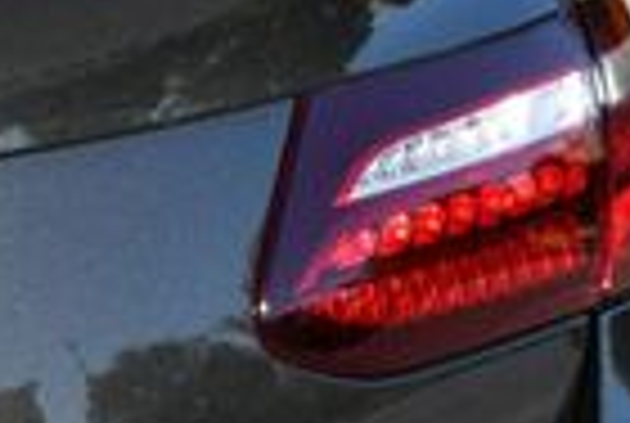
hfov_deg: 5.5
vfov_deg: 3.8
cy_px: 630
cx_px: -670
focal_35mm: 366
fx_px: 6419
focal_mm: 40
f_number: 8
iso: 160
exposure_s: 1/250
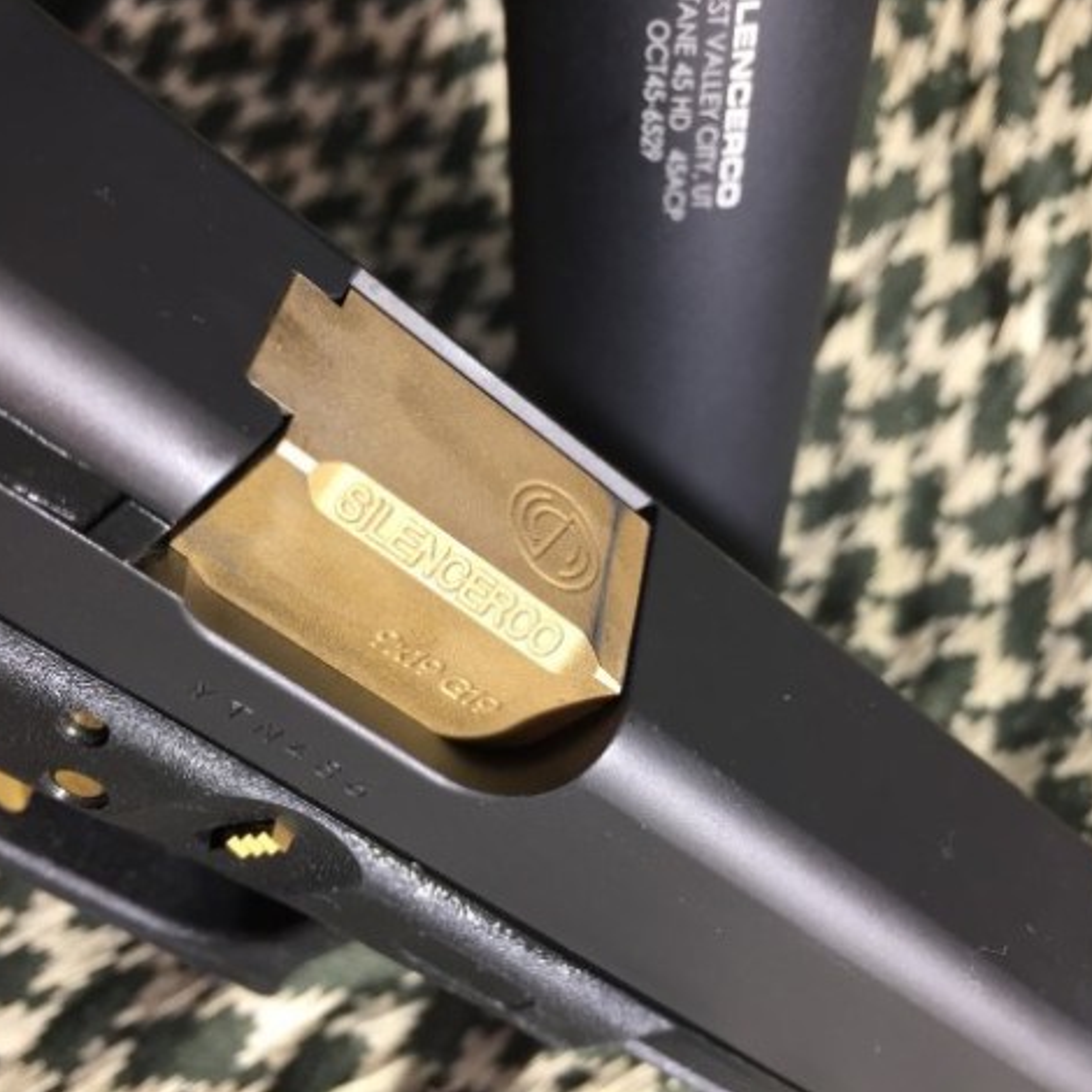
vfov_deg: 47.2
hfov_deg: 47.2
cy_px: 538
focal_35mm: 35
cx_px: 529
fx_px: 1249
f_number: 2.2
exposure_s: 1/40
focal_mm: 4.15
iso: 32
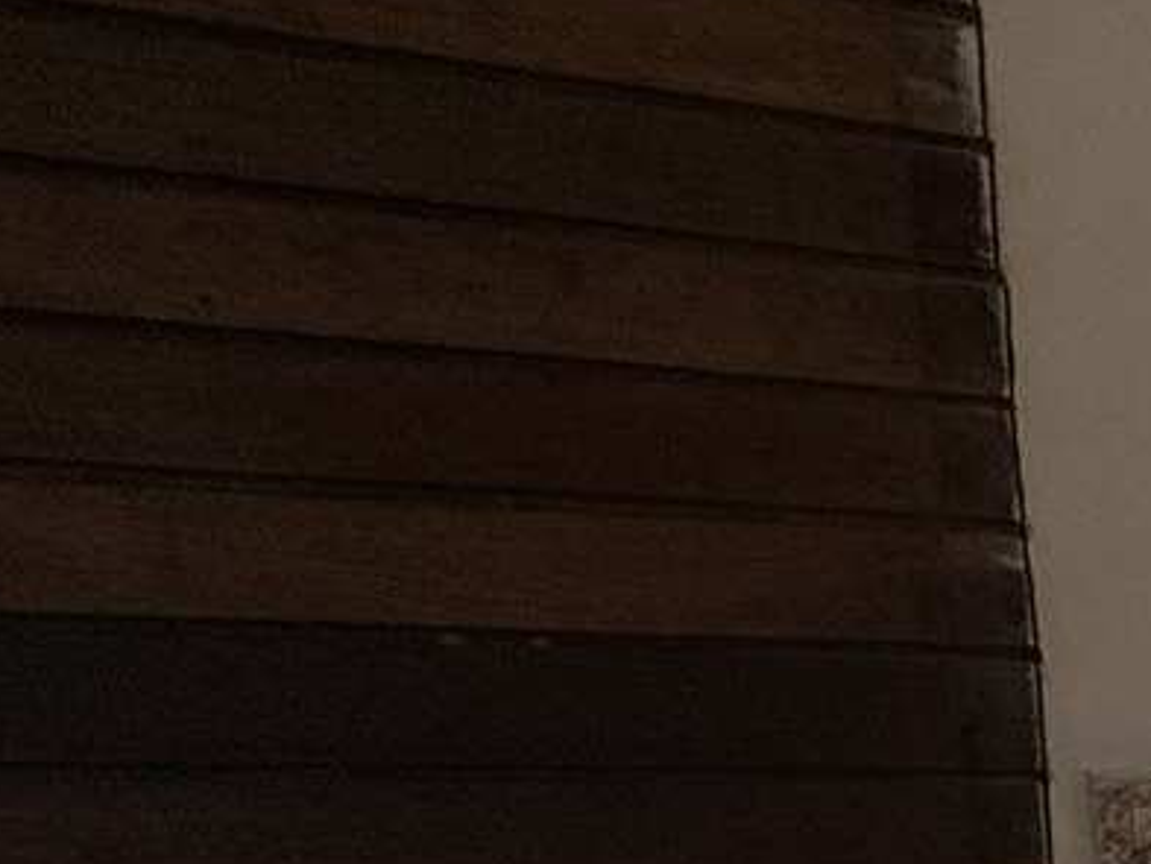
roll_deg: -0.8
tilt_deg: -7.2
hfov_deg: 14.0
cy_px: 1043
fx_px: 2428
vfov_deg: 19.0
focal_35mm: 73
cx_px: 2952
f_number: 2.2
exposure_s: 1/631
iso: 50
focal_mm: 2.22
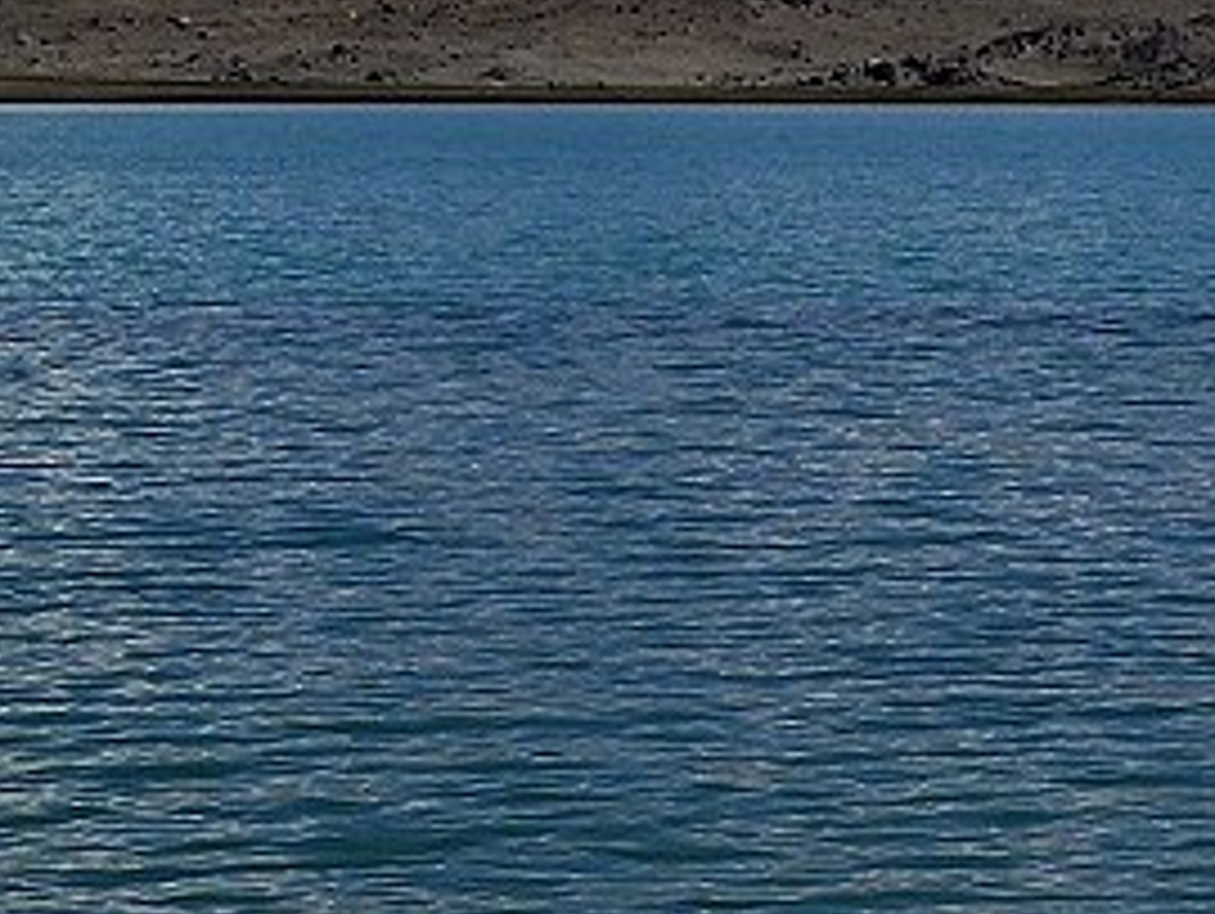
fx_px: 7483
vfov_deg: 7.0
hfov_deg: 9.2
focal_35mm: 213
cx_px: 1152
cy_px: -81
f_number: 5.6
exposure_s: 1/800
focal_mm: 12
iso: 80
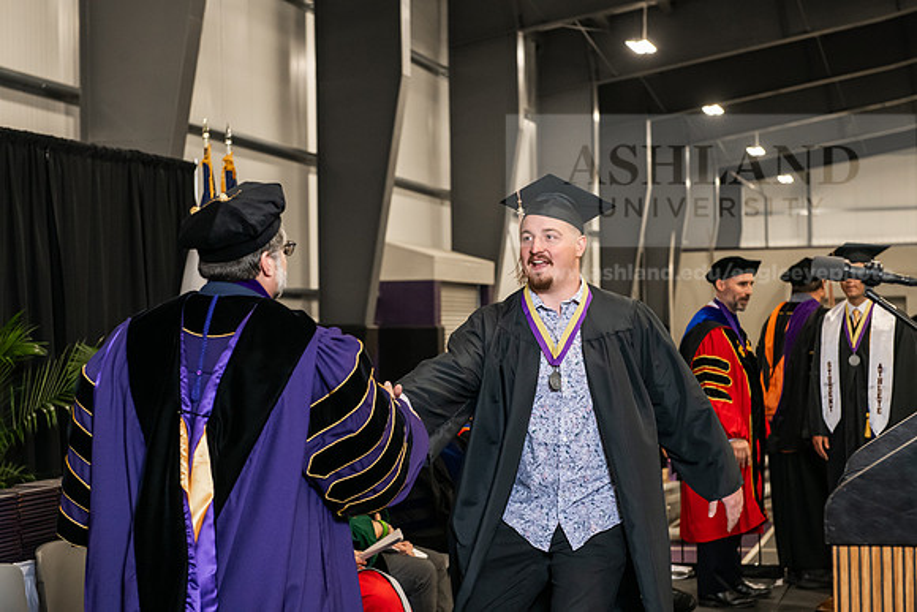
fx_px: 1783
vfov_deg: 19.5
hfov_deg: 28.8
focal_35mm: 70
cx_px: 458
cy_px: 306
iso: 2500
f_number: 5
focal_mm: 70
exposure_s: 1/200
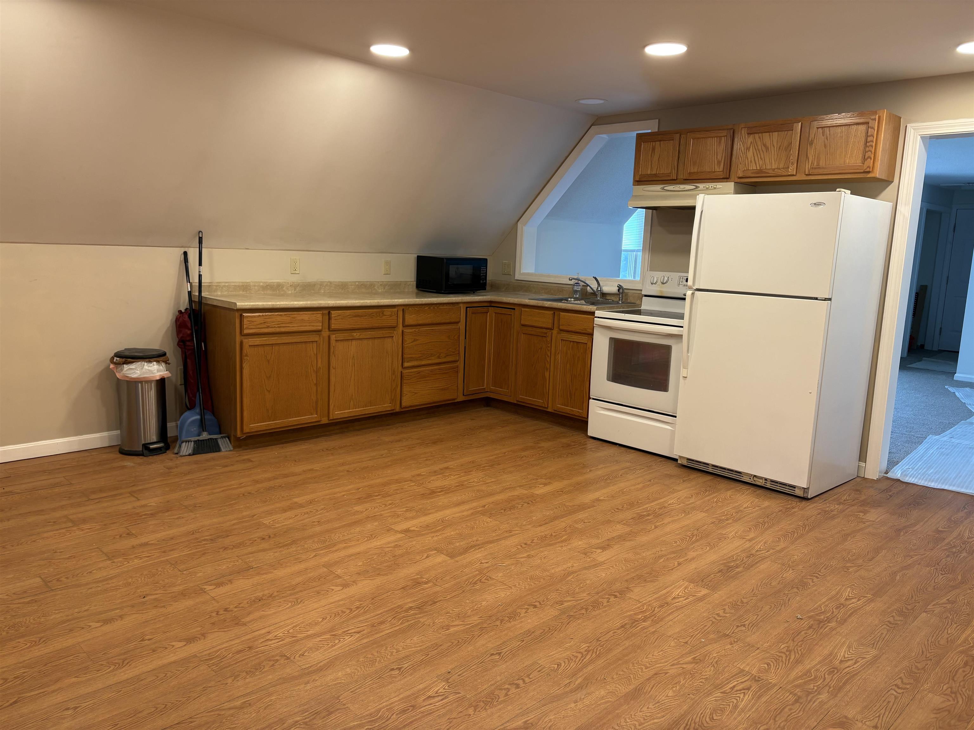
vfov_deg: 53.1
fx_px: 732
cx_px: 487
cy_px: 365
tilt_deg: -8.5
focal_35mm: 26
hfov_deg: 67.3
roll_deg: -1.5
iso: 64
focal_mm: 5.96
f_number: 1.6
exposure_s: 1/60
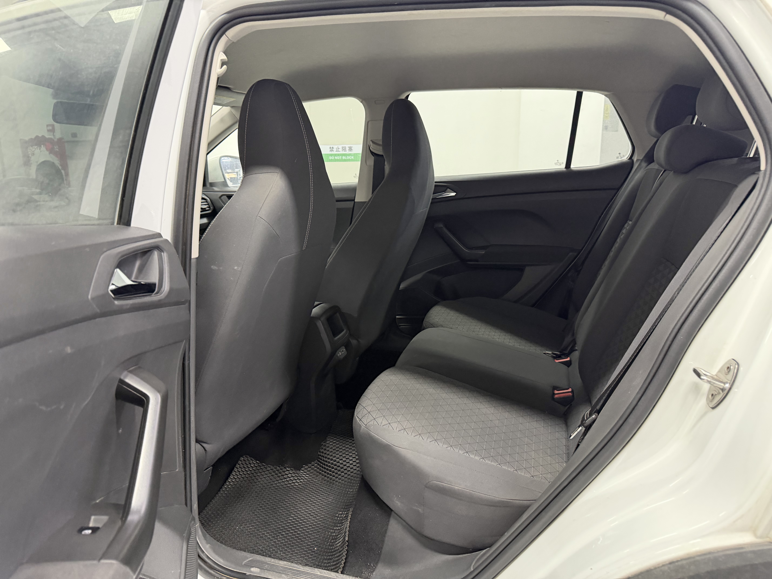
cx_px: 386
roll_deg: +0.1
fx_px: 535
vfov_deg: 56.8
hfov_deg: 71.6
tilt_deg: -12.1
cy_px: 290
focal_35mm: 24
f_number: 1.78
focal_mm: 6.76
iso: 400
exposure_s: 1/49
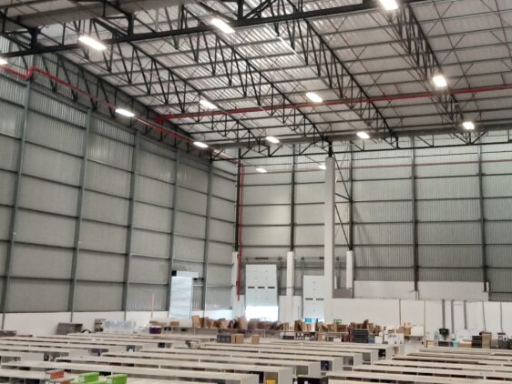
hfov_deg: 37.4
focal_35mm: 51
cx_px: 291
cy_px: 141
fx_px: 755
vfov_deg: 28.5
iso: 975
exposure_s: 1/33.3
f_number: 2.2
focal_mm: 3.46
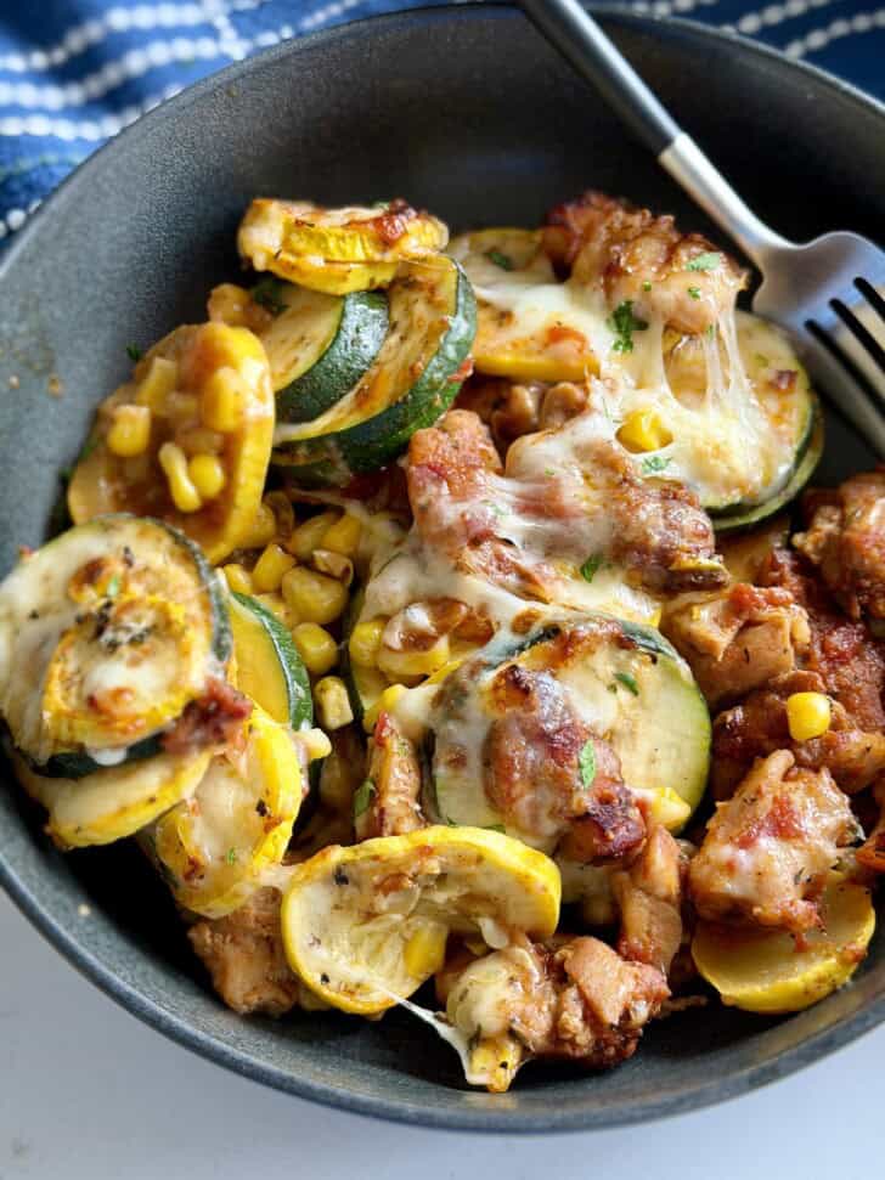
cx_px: 442
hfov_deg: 30.3
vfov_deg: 39.7
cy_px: 590
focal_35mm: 48
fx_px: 1637
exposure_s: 1/60
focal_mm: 6.8
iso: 160
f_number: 1.8
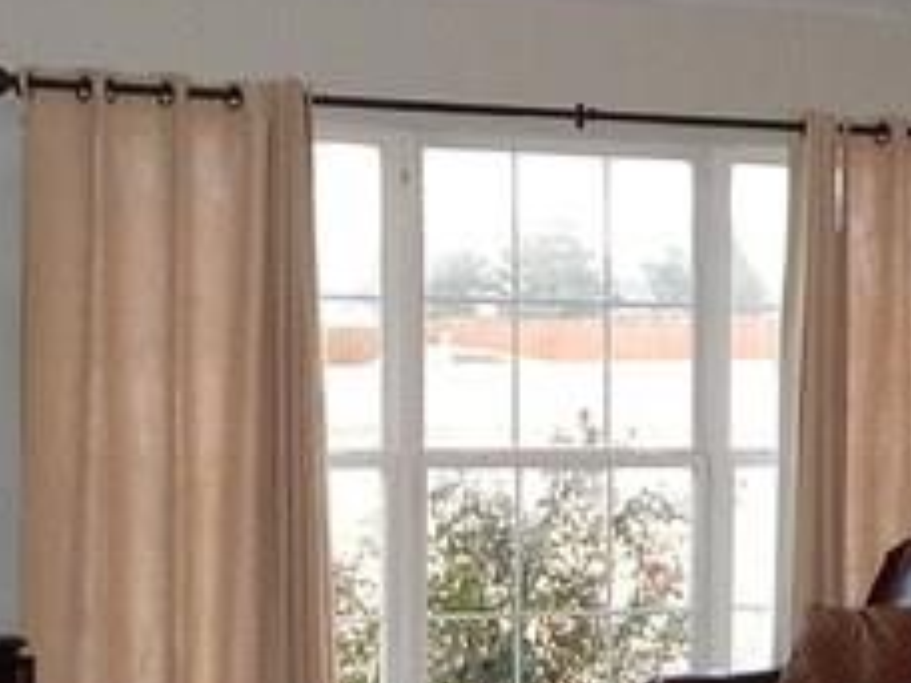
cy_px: 551
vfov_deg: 14.8
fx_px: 2605
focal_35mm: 99
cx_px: 1003
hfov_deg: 19.0
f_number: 3
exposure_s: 1/30
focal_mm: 4
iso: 280
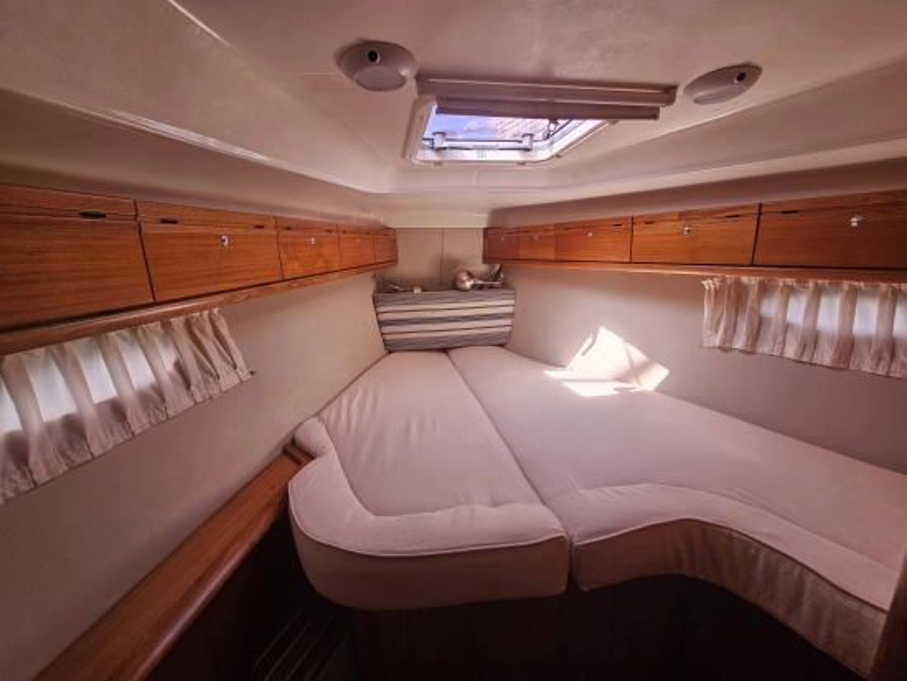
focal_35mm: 13
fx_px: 341
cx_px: 454
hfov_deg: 106.2
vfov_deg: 90.0
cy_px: 340
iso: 50
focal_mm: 2.2
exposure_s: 1/140
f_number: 2.2
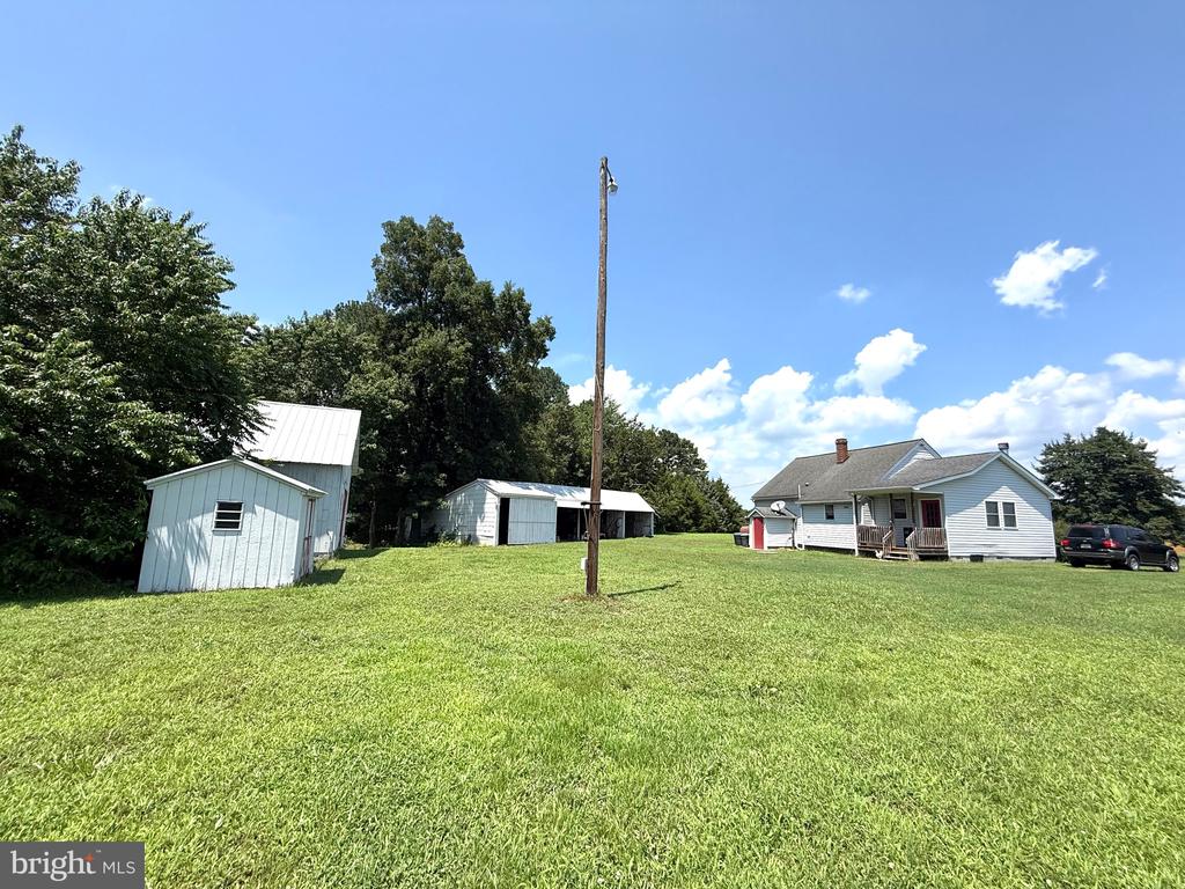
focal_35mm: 14
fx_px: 479
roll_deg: -2.1
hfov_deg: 102.1
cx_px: 592
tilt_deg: +8.5
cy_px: 444
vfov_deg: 85.7
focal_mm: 2.22
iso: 50
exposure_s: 1/2024
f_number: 2.2
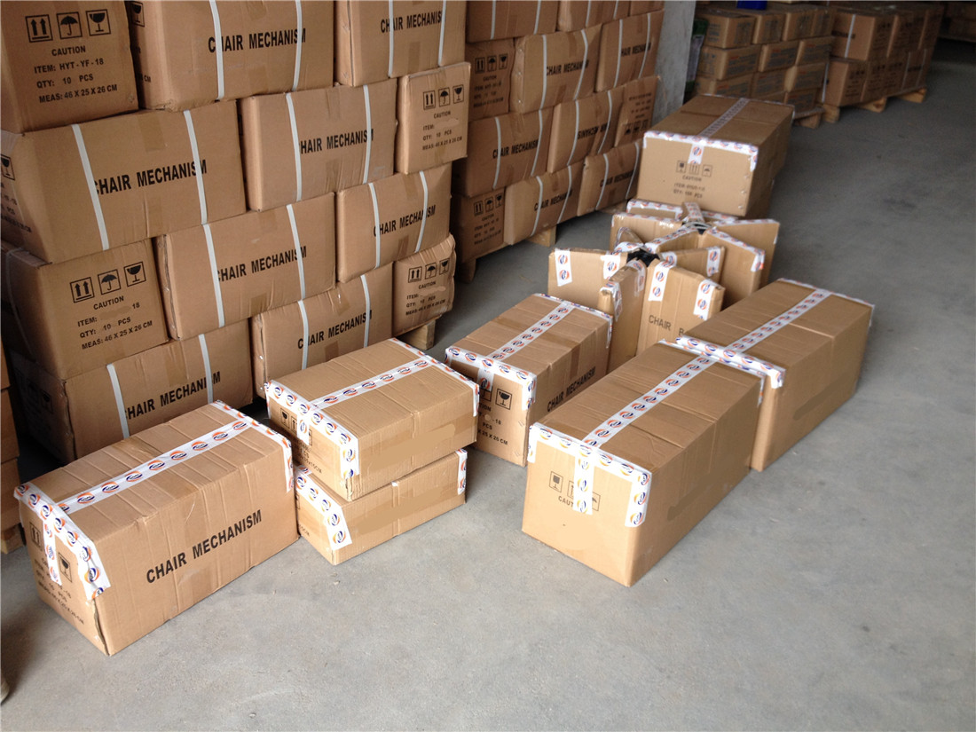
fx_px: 987
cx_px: 488
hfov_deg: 52.6
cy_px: 366
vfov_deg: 40.7
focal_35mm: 35
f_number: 2.4
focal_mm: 4.28
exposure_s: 1/30
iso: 50
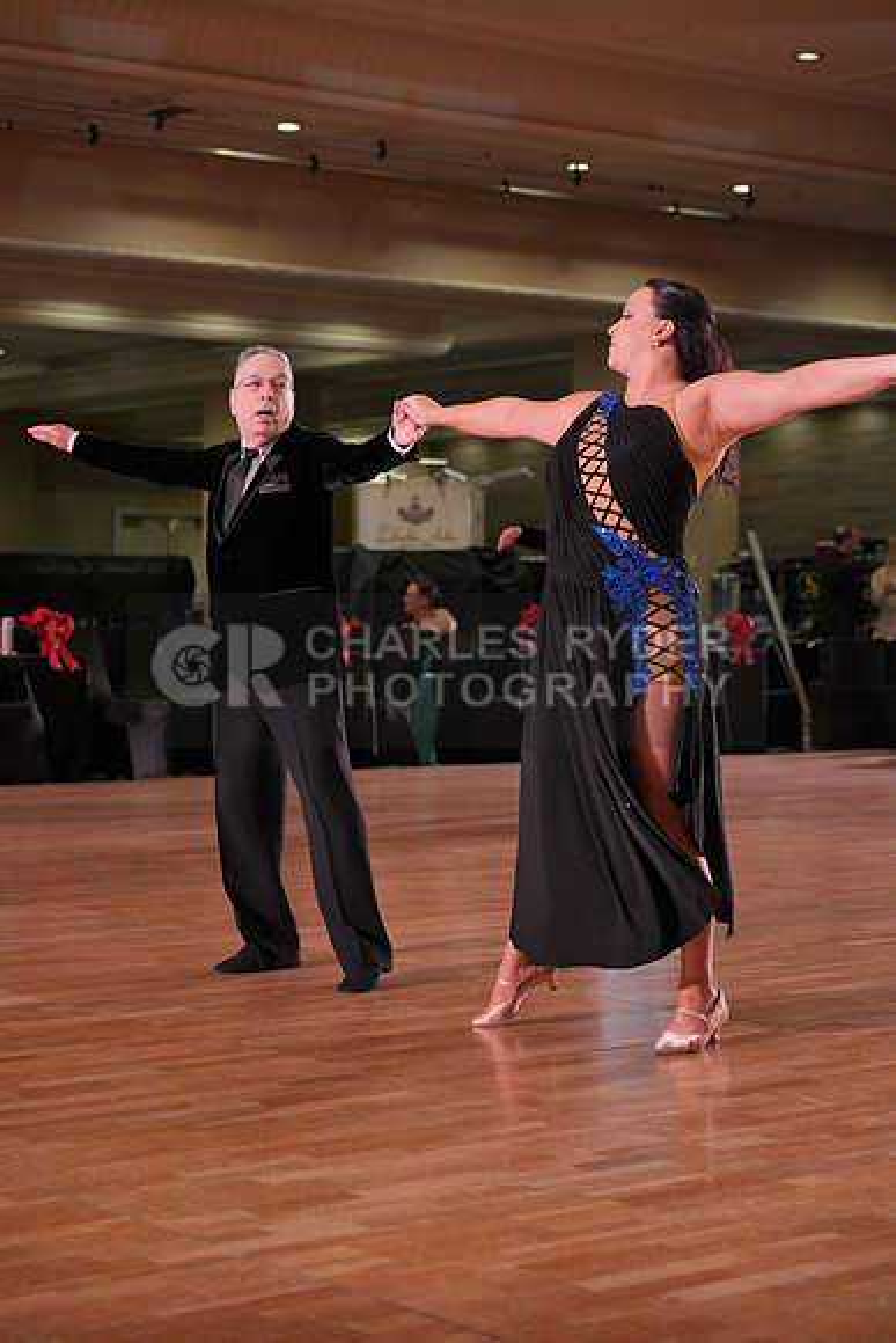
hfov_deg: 19.5
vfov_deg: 28.8
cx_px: 448
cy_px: 672
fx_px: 2612
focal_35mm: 70
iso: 1600
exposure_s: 1/500
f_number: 4
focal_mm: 70
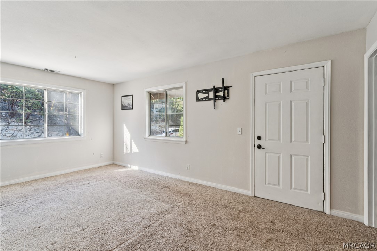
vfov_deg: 72.0
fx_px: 173
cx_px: 188
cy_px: 126
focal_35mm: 16
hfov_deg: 95.0
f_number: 13
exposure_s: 1/2.5
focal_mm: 16.5
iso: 100
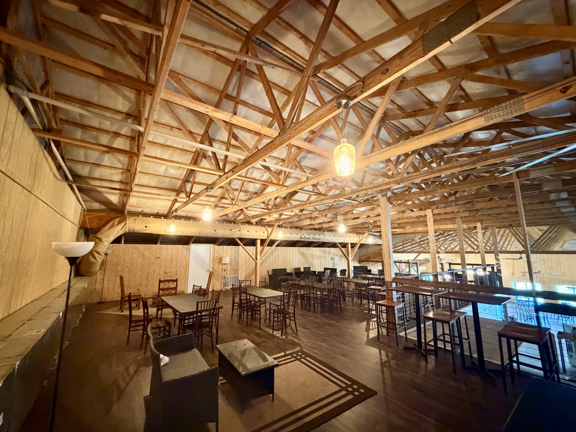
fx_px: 233
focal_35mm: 14
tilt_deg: +9.6
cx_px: 288
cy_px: 216
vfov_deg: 85.7
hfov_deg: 102.1
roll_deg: +0.0
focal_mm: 2.22
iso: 1000
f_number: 2.2
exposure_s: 1/40
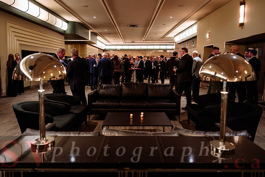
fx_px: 200
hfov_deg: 66.9
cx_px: 132
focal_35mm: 27
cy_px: 77
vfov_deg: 47.5
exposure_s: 1/50
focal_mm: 24
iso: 1600
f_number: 2.8
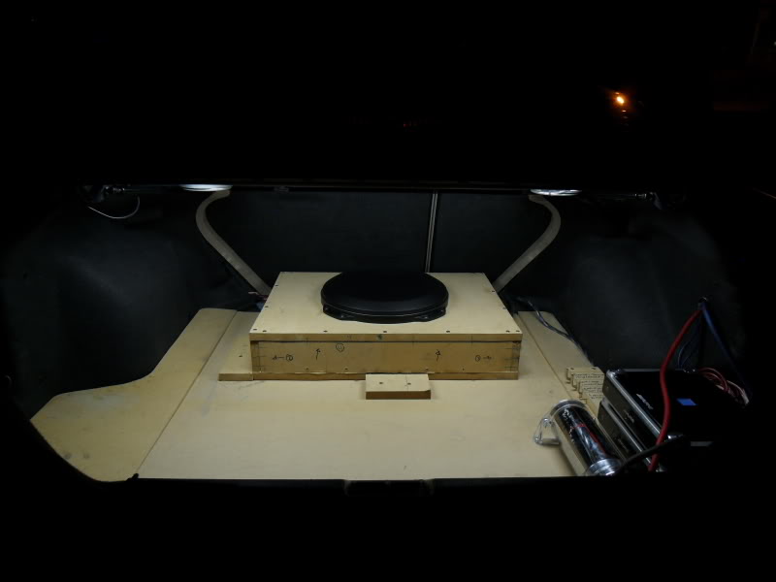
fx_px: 538
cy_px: 291
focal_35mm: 24
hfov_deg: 71.6
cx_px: 388
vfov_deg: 56.8
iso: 80
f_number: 2.8
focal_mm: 4.3
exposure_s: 1/4
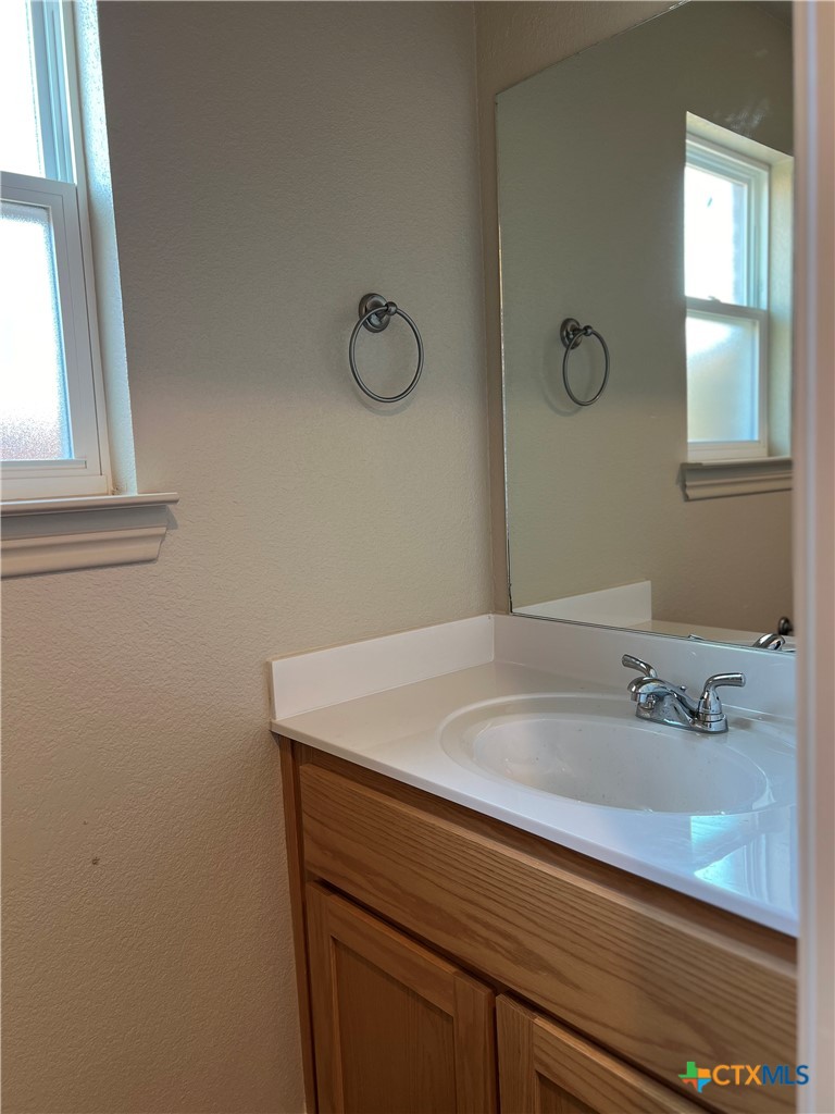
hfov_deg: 53.1
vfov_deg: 67.3
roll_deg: +3.0
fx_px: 836
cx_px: 418
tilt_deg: -5.8
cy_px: 557
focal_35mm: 26
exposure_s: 1/60
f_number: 1.5
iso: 80
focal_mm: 5.7
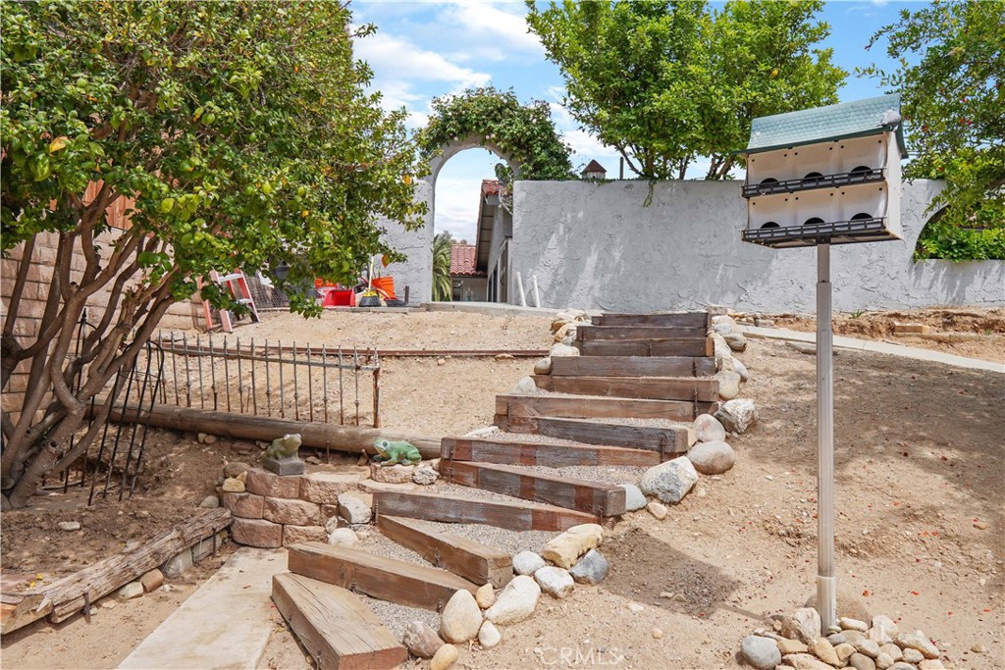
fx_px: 670
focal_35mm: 24
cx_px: 502
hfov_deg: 73.7
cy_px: 335
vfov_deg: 53.1
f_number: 7.1
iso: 100
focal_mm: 16
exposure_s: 1/250
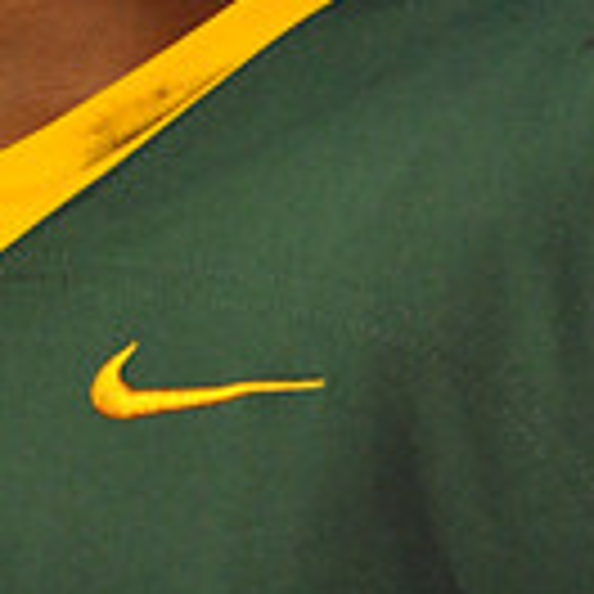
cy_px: -652
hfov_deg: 2.4
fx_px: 14463
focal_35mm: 745
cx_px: -140
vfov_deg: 2.3
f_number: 5.6
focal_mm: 200
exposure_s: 1/200
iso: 4000
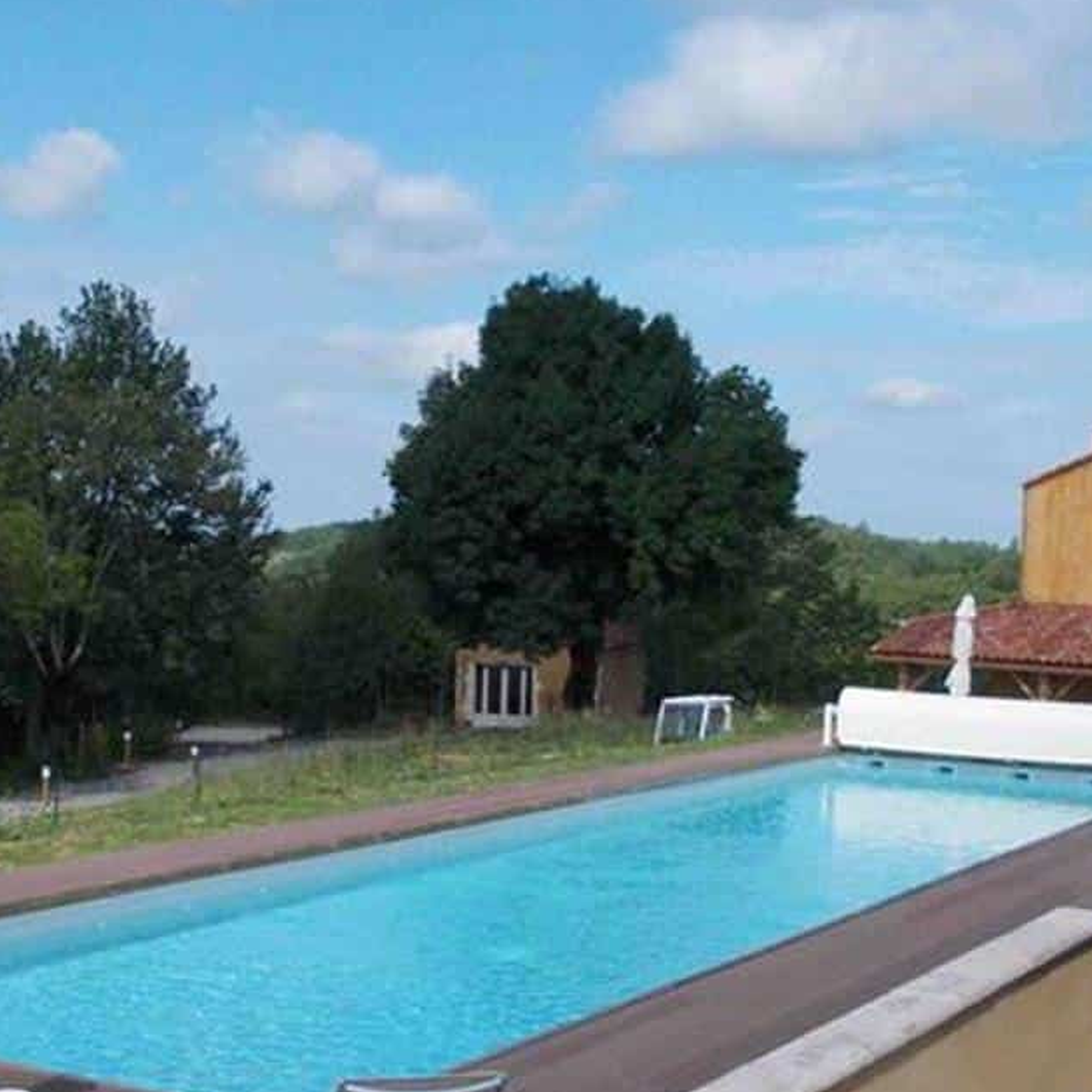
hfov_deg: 30.0
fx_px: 2034
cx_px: 526
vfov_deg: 30.0
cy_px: 651
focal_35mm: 57
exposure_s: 1/320
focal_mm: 4
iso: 80
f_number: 5.4
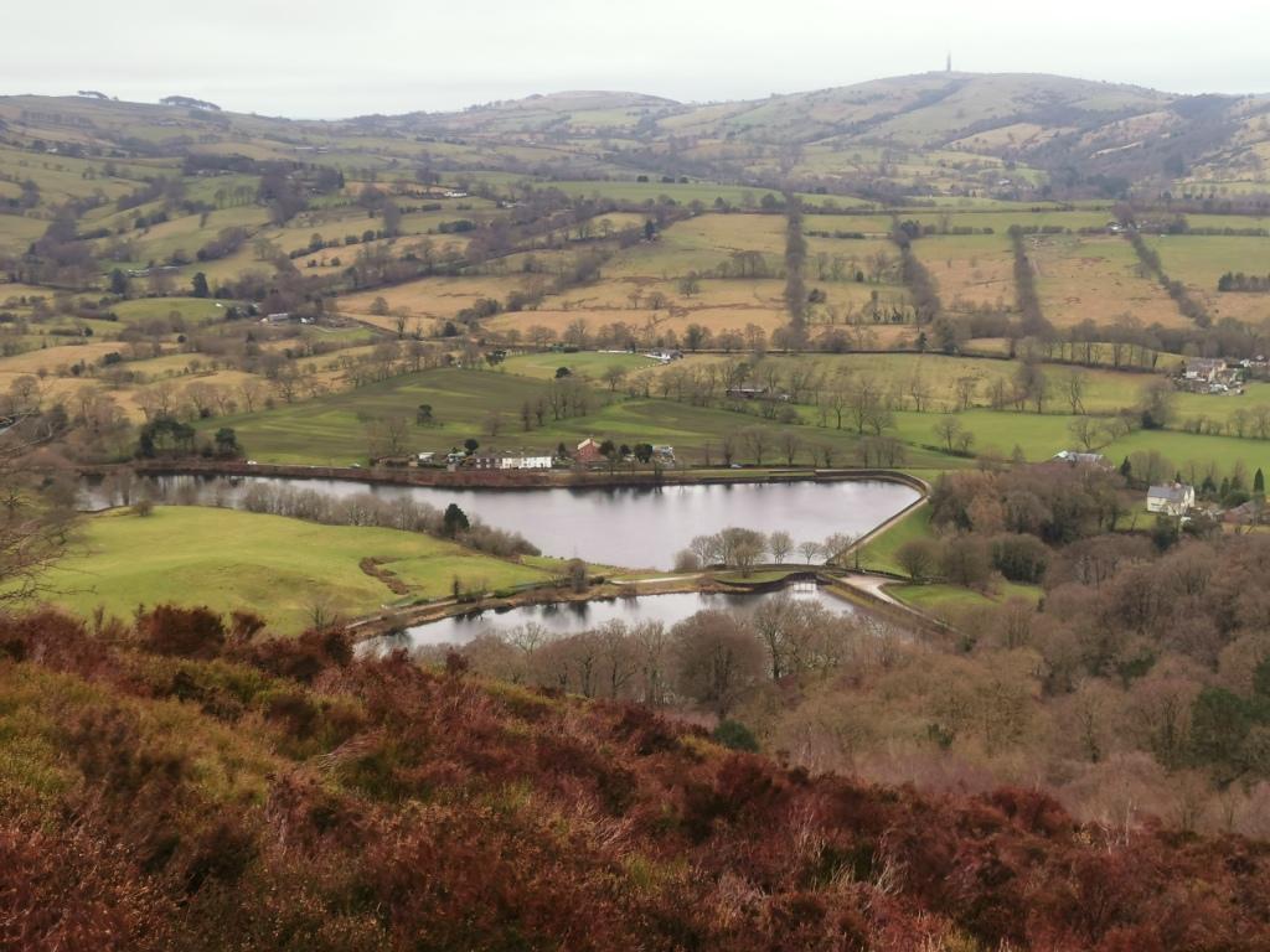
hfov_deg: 36.2
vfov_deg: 27.5
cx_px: 635
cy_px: 476
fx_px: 1944
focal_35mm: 53
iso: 50
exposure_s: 1/458
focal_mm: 5.58
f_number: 1.8
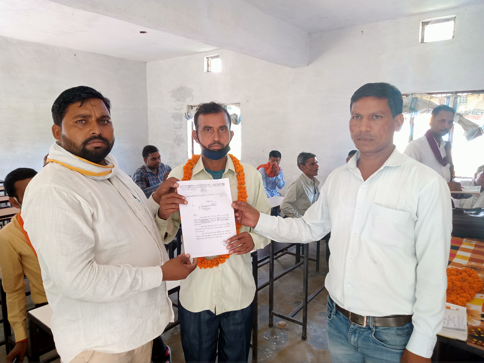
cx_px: 242
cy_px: 182
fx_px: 391
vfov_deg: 49.7
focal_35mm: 28
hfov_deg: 63.4
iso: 337
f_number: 2.2
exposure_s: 1/33.3
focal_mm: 3.37
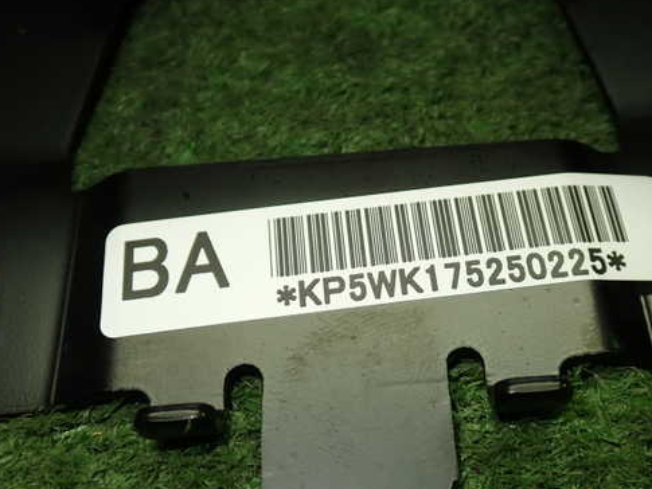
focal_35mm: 47
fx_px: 885
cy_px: 219
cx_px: 389
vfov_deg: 30.9
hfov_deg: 40.3
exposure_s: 1/80
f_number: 2.7
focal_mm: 6.83
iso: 160
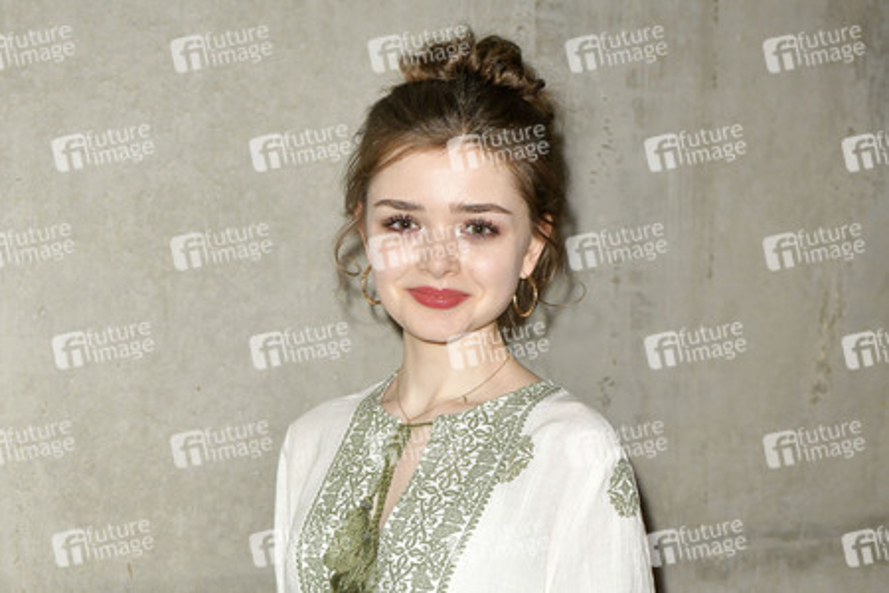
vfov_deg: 22.6
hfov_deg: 33.4
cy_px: 296
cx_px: 444
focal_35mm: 60
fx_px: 1482
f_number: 5.6
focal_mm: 60
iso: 2500
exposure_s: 1/250
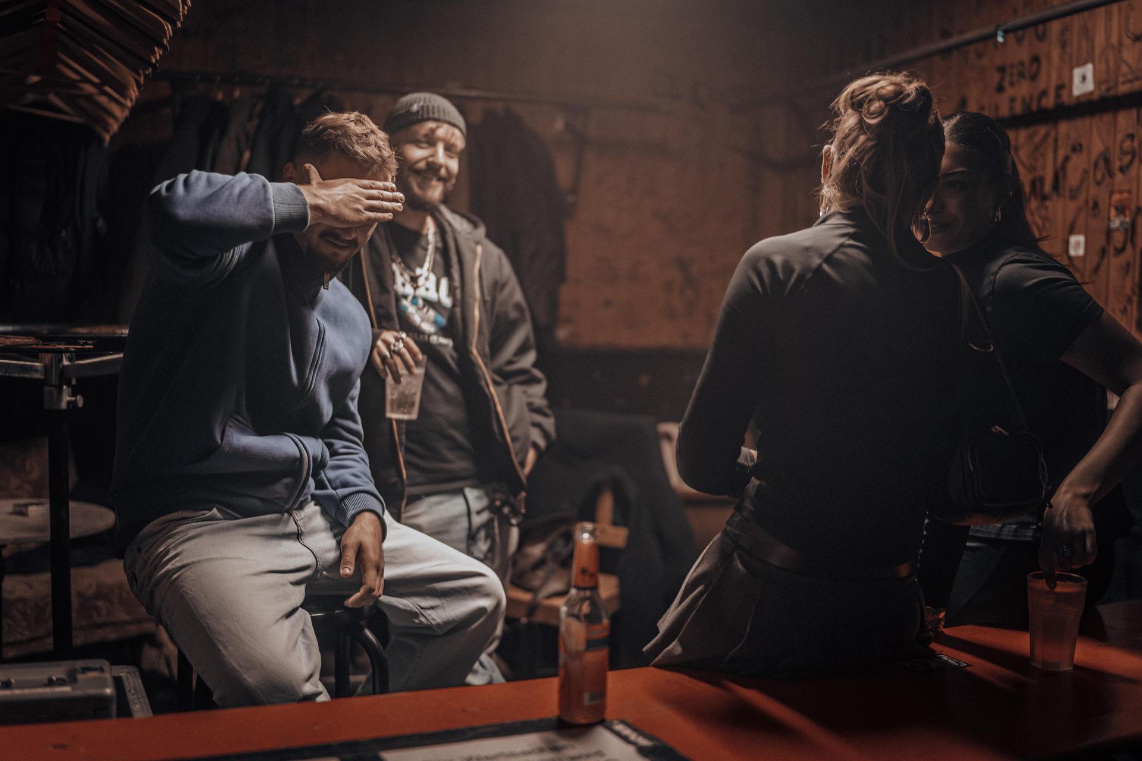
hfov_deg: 54.4
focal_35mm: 35
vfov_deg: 37.9
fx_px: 1110
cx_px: 571
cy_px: 380
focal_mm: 35
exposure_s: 1/50
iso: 500
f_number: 1.2
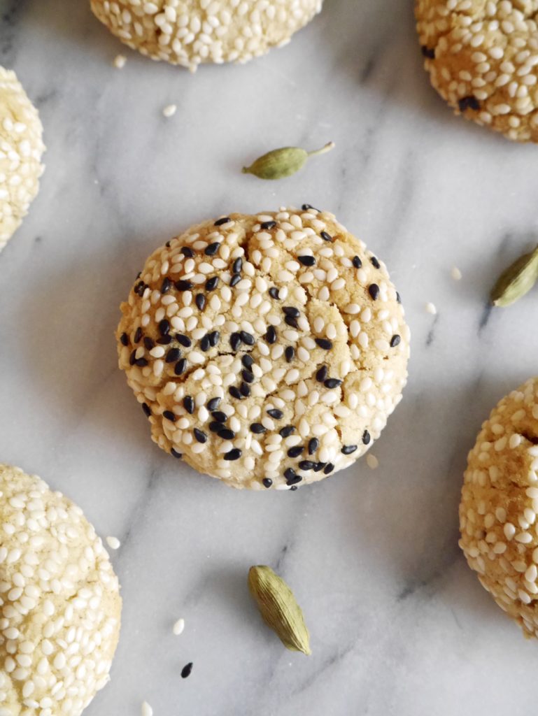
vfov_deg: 53.9
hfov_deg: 41.8
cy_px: 358
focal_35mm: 34
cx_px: 269
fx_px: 704
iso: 3200
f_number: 5.6
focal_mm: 17
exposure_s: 1/30
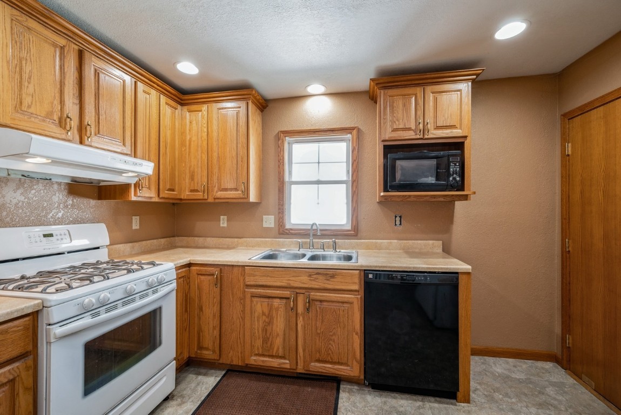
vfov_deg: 77.4
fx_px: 259
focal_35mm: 15
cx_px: 310
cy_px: 208
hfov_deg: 100.4
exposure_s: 1/2.5
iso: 200
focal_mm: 15
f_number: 8
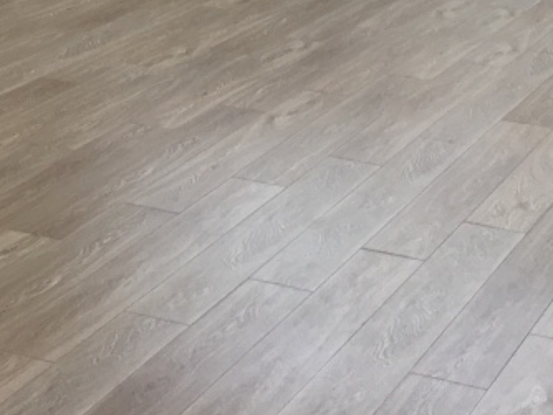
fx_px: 1679
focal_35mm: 105
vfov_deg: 12.9
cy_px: -323
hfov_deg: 18.7
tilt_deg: -1.2
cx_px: 193
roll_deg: -0.9
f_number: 2.2
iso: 32
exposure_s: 1/100
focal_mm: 4.15
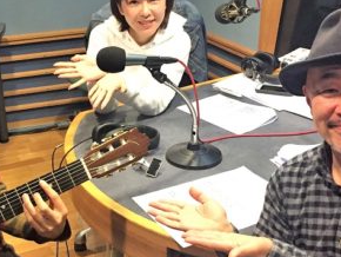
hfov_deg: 31.9
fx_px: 592
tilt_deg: -26.7
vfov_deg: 24.4
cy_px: 164
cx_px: 114
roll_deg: +3.0
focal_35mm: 60
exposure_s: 1/17
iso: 250
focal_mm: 4.15
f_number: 2.2
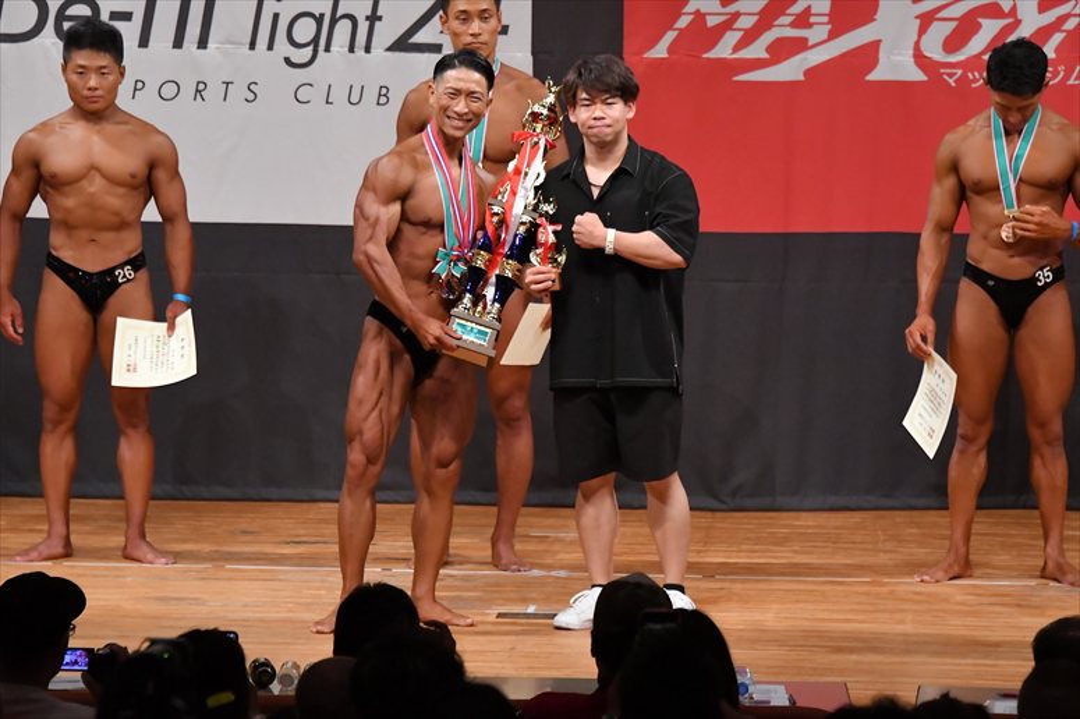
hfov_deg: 8.1
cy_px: 360
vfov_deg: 5.4
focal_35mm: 255
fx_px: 7646
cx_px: 540
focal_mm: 170
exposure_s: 1/400
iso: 6400
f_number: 5.6
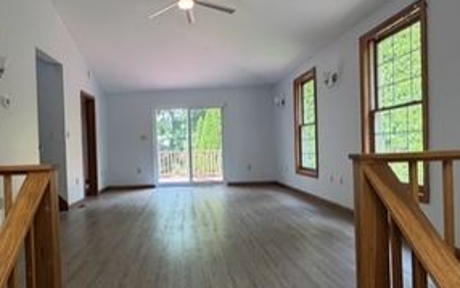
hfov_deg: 69.4
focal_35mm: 26
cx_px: 177
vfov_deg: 47.6
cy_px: 152
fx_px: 326
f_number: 2.2
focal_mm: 2.22
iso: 200
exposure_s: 1/120
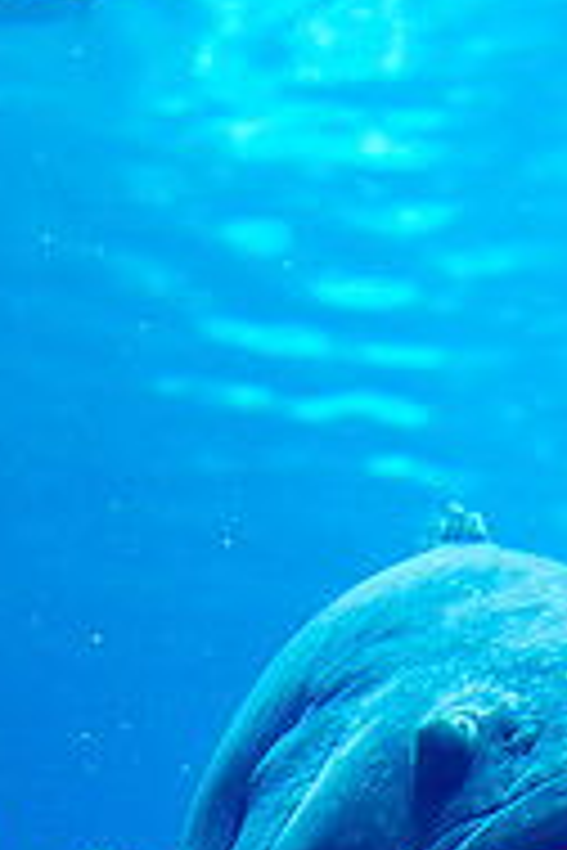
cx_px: 632
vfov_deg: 16.6
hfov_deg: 11.3
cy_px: 949
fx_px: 2811
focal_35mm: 119
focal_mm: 50
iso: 2000
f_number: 4
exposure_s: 1/160
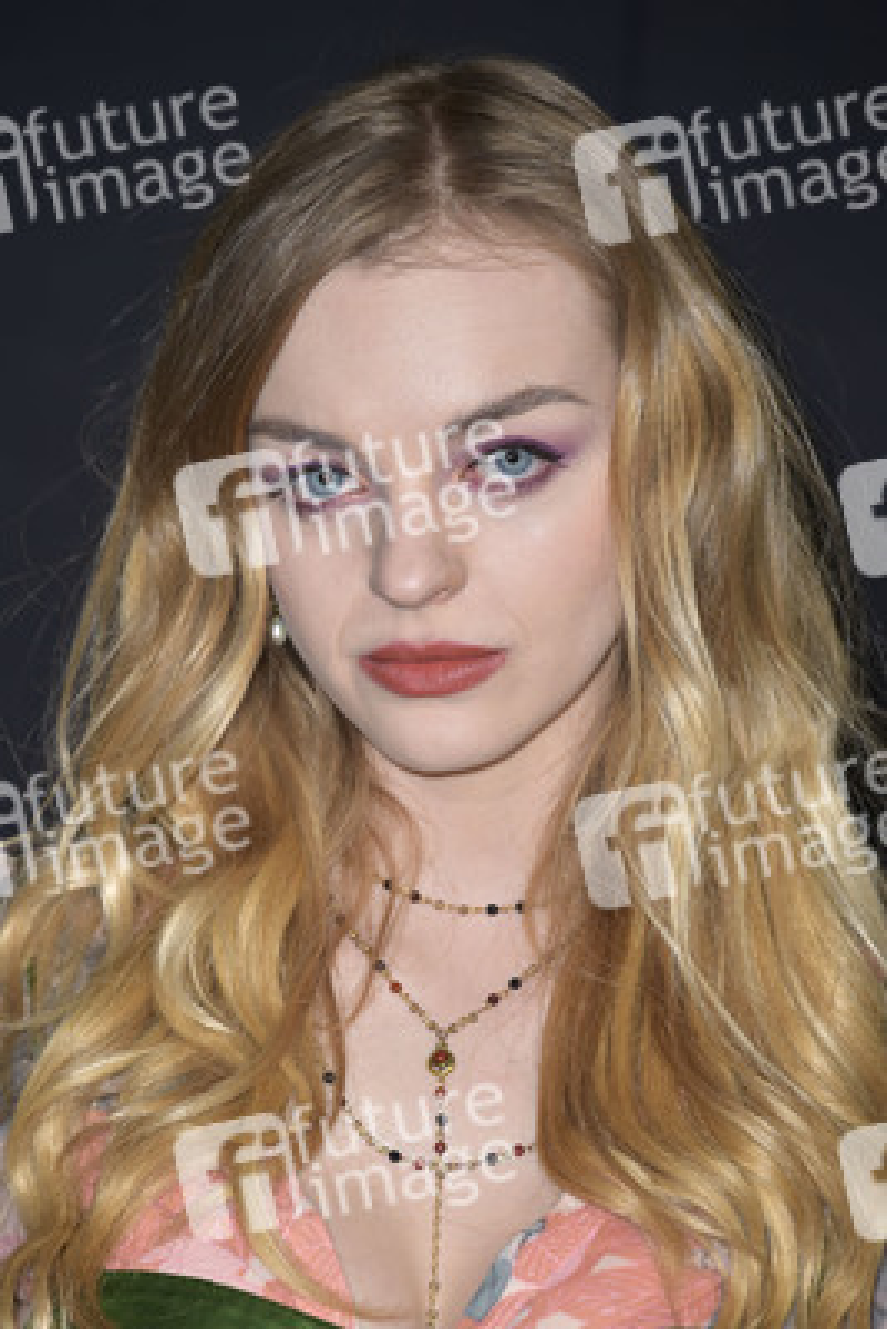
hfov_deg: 5.5
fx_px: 9231
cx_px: 444
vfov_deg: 8.2
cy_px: 664
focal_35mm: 250
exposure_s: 1/250
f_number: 6.3
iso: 320
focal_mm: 250
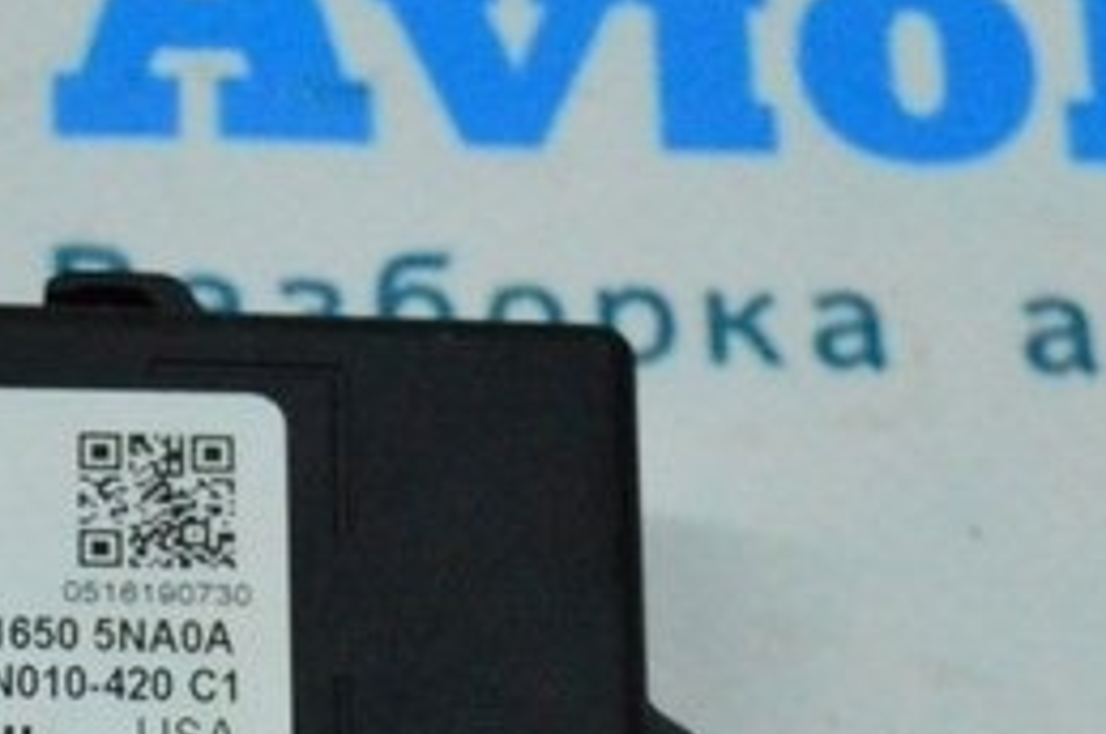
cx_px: -145
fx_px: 4725
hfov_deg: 13.1
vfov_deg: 8.6
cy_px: 1227
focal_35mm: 154
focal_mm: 26
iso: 6400
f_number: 6.3
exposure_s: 1/800
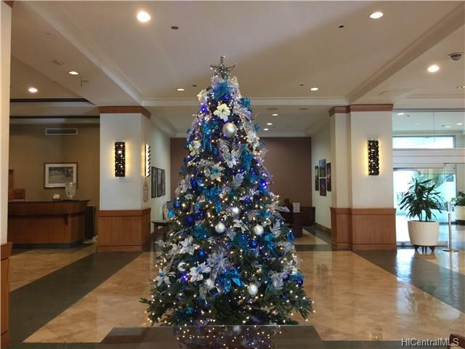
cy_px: 174
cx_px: 232
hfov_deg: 61.7
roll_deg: +1.8
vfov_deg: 48.2
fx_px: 390
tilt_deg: +0.7
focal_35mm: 29
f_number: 2.2
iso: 80
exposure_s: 1/15
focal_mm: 4.15
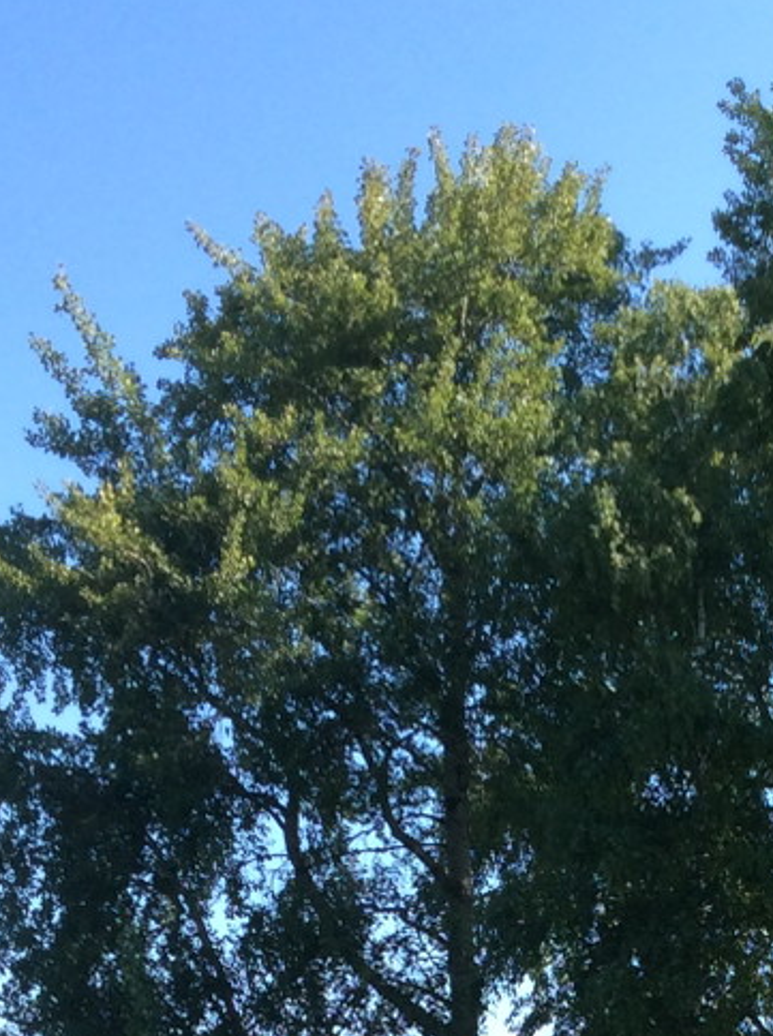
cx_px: 764
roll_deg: +0.1
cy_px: 1262
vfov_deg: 21.3
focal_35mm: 85
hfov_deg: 16.9
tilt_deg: +1.6
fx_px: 2540
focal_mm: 3.3
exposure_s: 1/510
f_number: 2.4
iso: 32
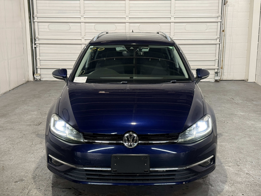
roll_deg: -0.2
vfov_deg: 30.3
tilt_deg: -11.7
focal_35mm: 48
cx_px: 130
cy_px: 98
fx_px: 362
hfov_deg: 39.7
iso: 160
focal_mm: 6.76
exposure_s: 1/60
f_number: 1.78
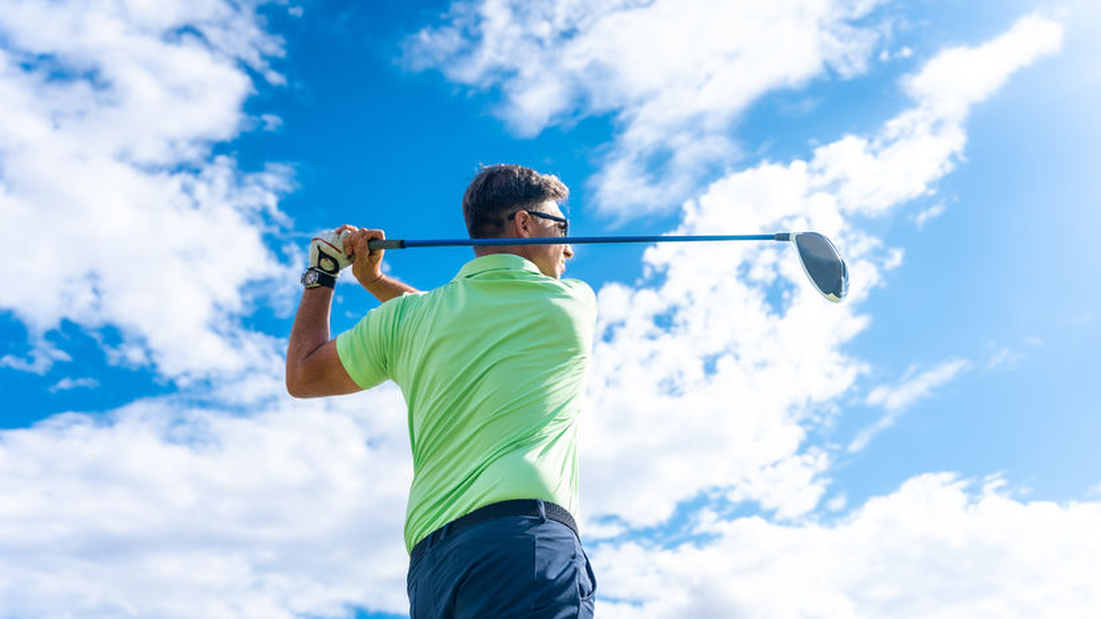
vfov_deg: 37.4
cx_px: 542
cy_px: 365
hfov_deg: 62.3
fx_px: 911
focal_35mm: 31
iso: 100
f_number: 2.8
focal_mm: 29.2
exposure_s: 1/1250
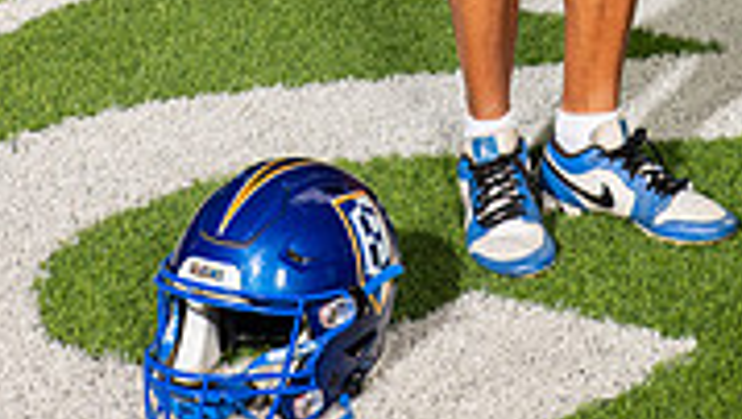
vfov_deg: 8.3
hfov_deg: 15.6
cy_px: -502
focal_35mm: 137
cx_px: 568
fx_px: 2697
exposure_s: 1/320
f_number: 7.1
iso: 800
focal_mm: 52
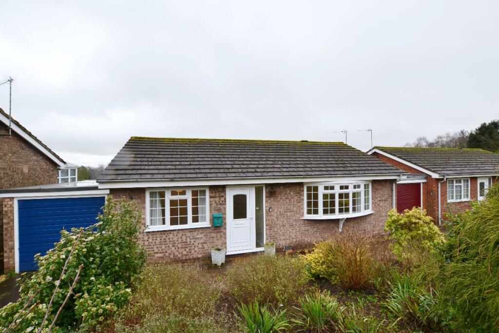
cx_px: 250
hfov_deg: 100.4
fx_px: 208
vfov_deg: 77.3
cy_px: 166
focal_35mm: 15
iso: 200
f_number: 7.1
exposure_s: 1/80
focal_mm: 10
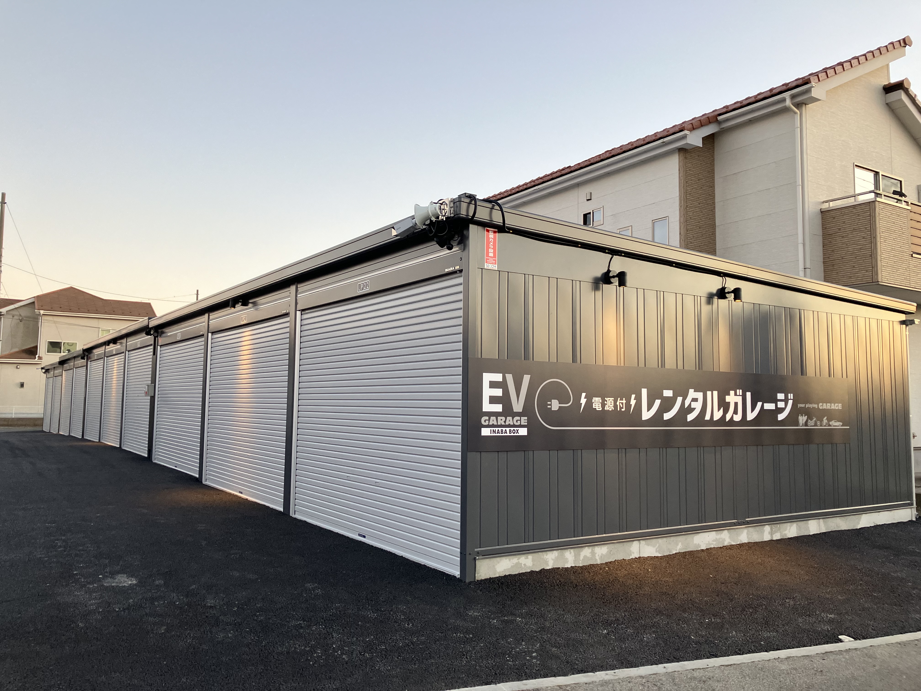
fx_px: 745
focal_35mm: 28
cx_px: 460
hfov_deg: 63.4
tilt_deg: +6.7
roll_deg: -0.3
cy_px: 346
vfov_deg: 49.7
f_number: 1.8
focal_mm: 3.99
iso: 80
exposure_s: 1/114
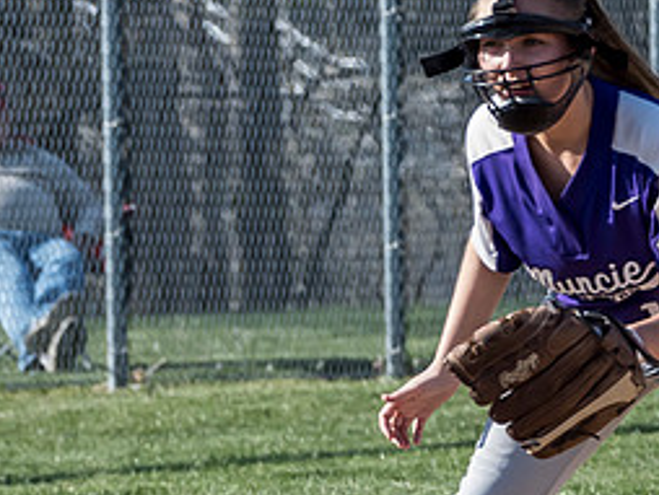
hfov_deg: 2.3
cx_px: -319
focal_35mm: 862
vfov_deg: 1.7
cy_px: 302
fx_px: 16426
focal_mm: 127
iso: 400
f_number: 5
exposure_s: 1/1000
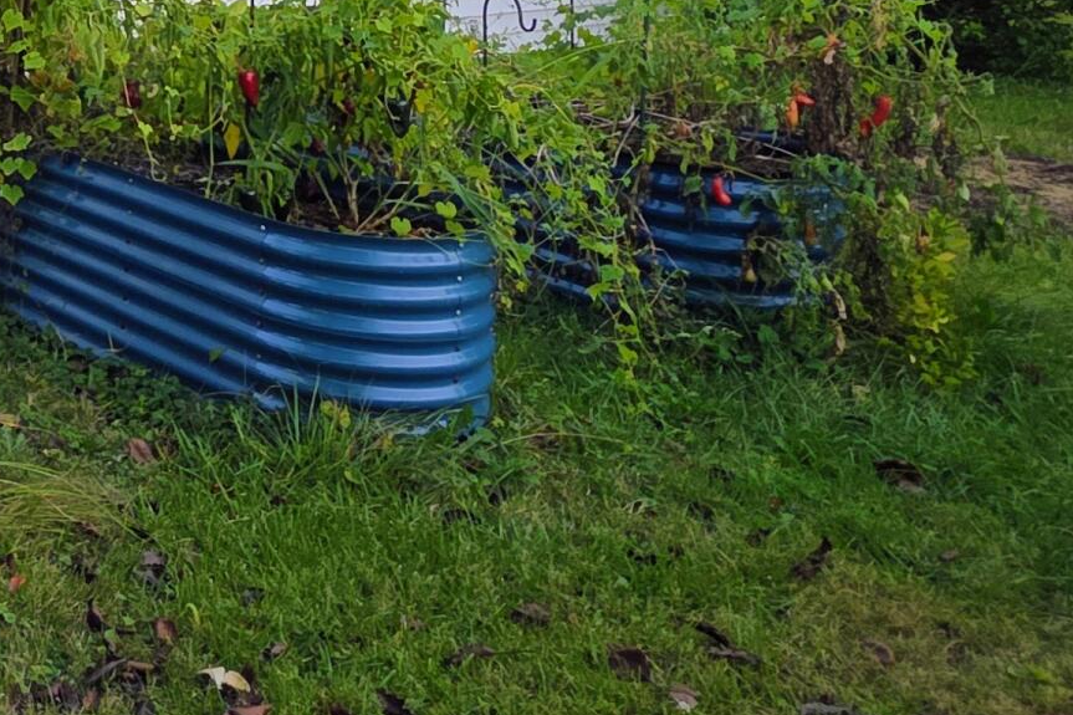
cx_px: -343
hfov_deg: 31.6
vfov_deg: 26.6
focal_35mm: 47
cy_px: -47
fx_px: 1401
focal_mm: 2.2
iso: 32
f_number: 1.9
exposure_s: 1/120
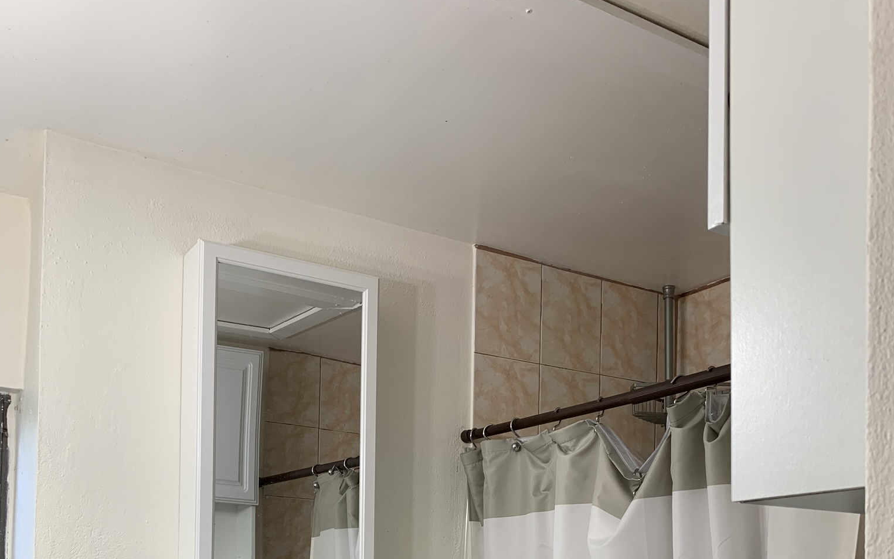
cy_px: 584
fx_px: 901
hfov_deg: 52.8
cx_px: 446
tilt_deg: +1.6
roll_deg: -2.3
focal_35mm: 37
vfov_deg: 31.3
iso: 50
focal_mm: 4.25
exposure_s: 1/60
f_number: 1.8
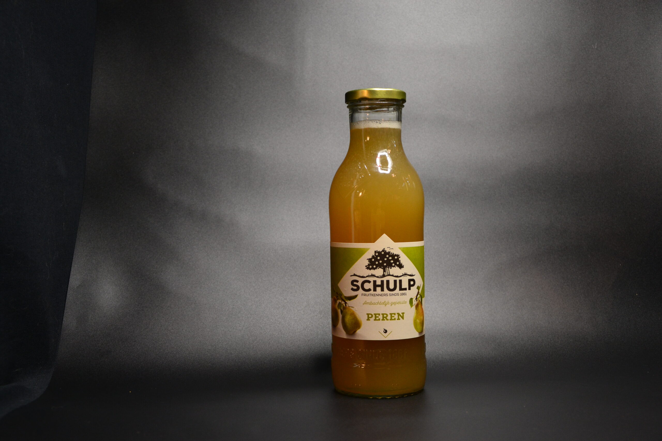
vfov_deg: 29.9
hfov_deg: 43.6
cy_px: 220
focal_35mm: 45
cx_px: 331
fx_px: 827
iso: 800
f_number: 4.2
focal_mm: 30
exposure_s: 1/10
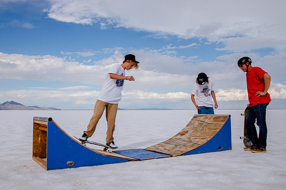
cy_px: 84
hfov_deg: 54.2
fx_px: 278
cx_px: 122
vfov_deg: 37.7
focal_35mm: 35
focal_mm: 30
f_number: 10
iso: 250
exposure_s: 1/1250
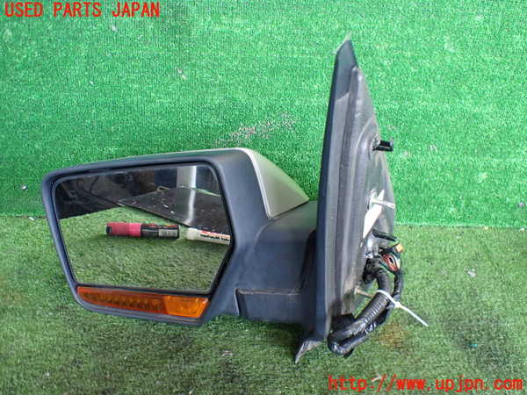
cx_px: 264
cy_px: 198
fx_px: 457
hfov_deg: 60.0
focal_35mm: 30
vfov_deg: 46.8
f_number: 2.3
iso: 800
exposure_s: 1/125
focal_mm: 5.4
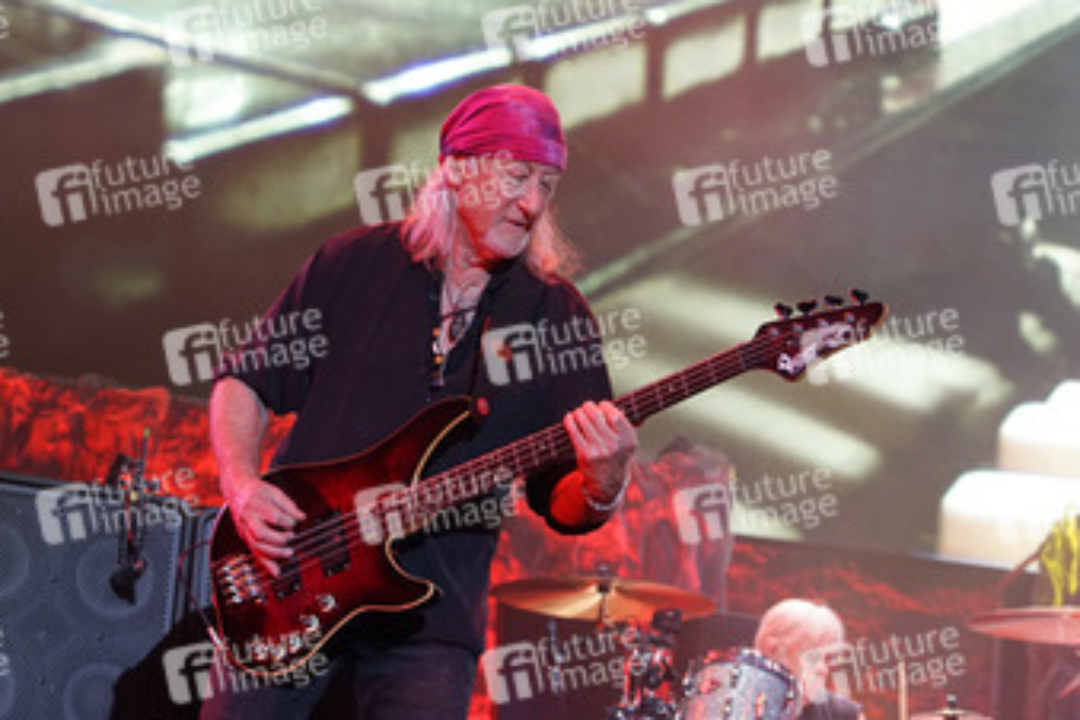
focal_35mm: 93
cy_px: 268
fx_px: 2790
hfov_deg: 21.9
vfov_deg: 14.7
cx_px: 479
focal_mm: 70
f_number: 5.6
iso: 1600
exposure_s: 1/160
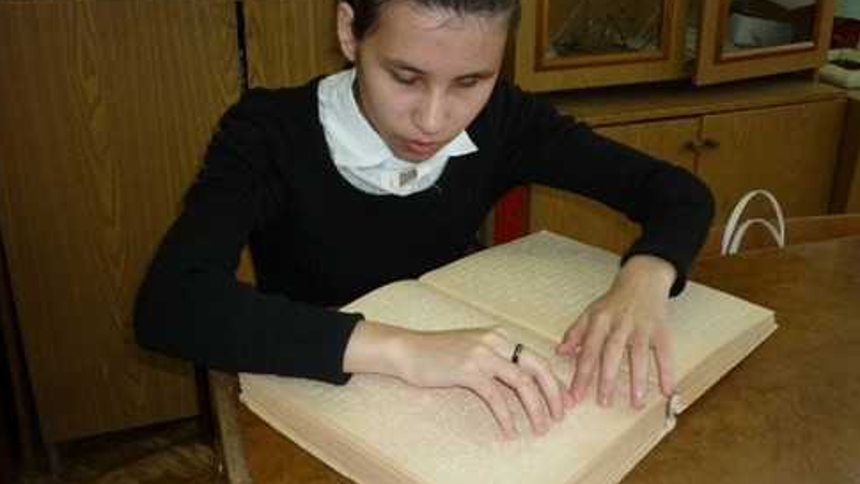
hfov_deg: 54.0
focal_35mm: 37
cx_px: 425
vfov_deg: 32.0
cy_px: 208
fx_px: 844
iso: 100
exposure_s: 1/30
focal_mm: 5.5
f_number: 2.8
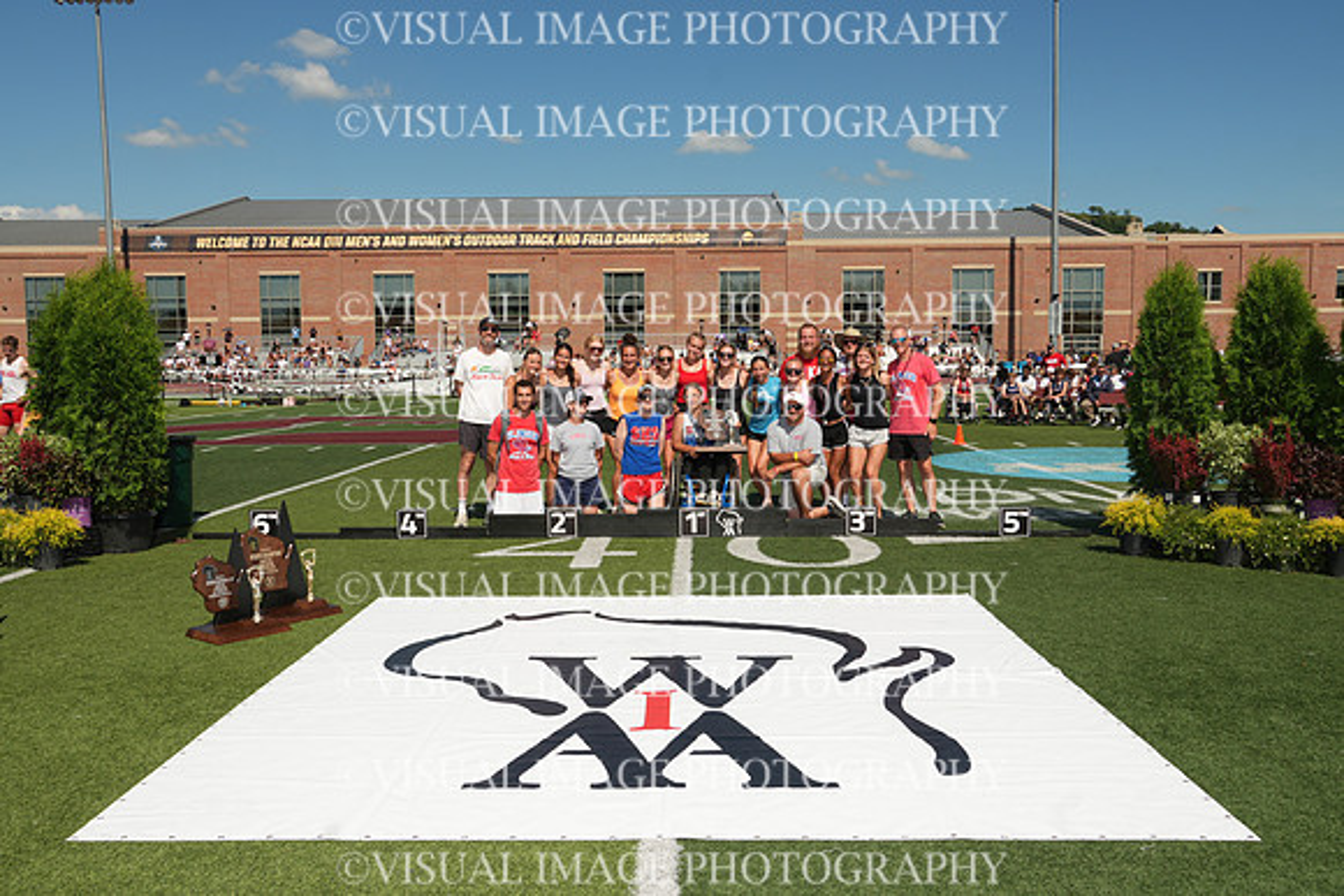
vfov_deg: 43.6
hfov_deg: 61.9
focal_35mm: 30
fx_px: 1120
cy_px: 448
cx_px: 672
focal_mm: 20
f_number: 11
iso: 100
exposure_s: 1/200
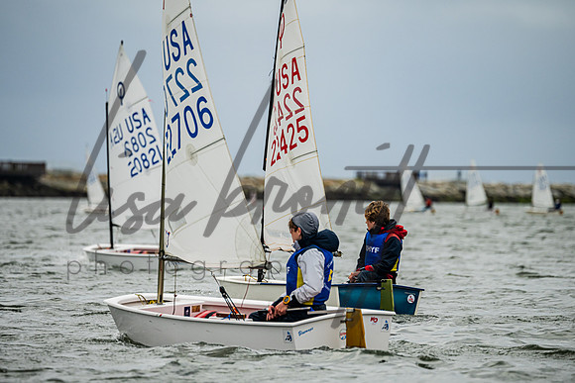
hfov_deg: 5.3
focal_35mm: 388
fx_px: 6193
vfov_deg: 3.5
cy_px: 188
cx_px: 295
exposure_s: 1/3200
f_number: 5.3
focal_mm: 320
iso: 320
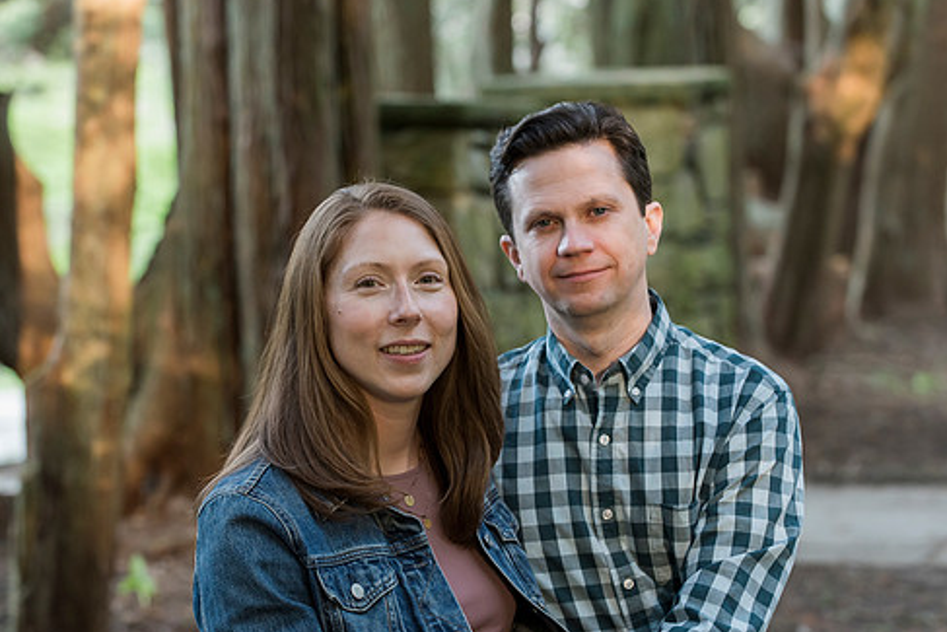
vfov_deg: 10.5
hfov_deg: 15.6
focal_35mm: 131
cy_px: 367
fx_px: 3447
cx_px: 424
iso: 1250
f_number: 4.5
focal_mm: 110
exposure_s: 1/60
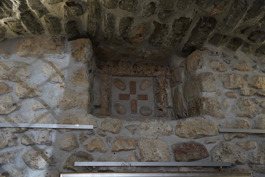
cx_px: 132
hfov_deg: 53.1
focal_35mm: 36
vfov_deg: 36.9
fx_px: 265
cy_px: 88
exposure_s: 1/100
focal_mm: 36
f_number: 2.8
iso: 640
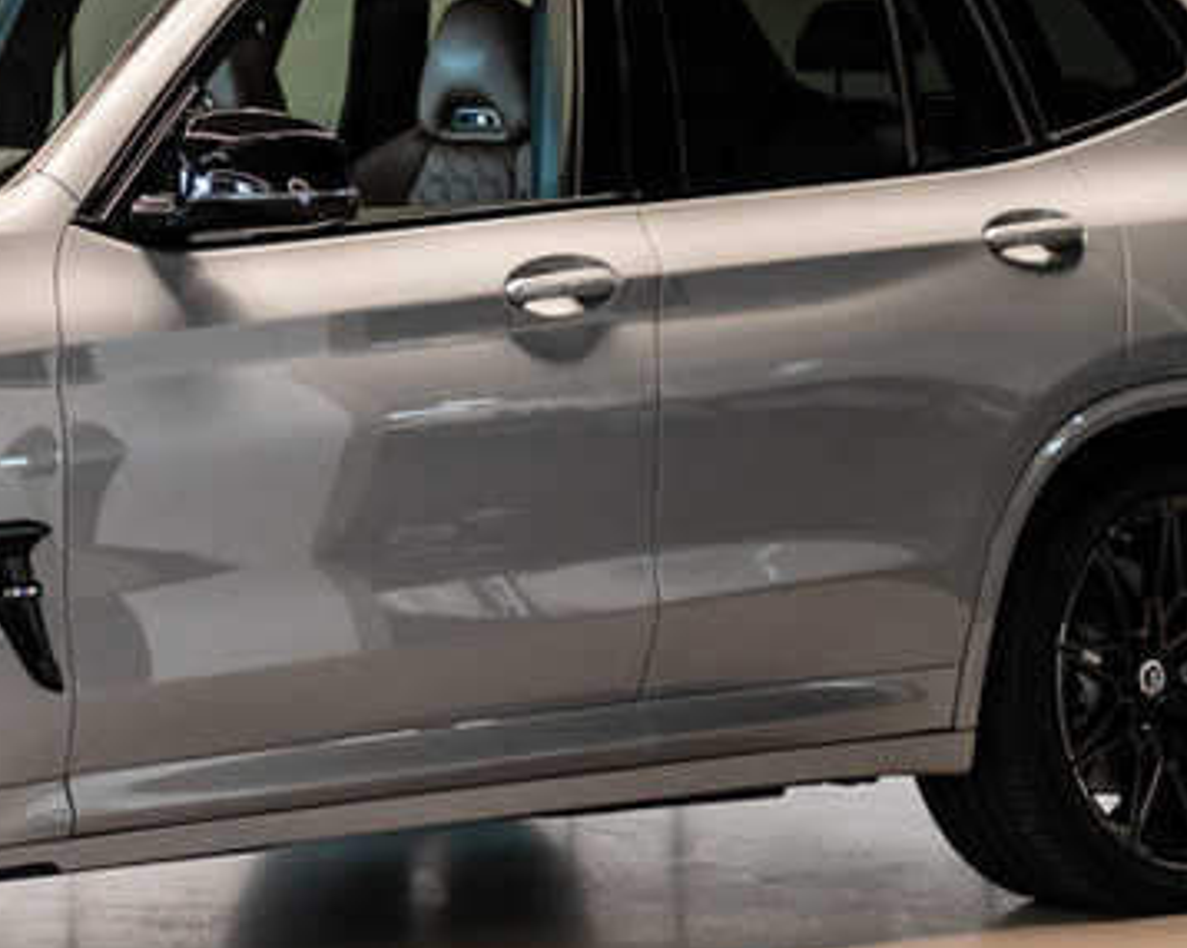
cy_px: 131
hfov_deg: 10.3
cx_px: -23
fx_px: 6531
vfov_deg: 8.3
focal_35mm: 186
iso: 1250
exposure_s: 1/200
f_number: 2.8
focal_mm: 75
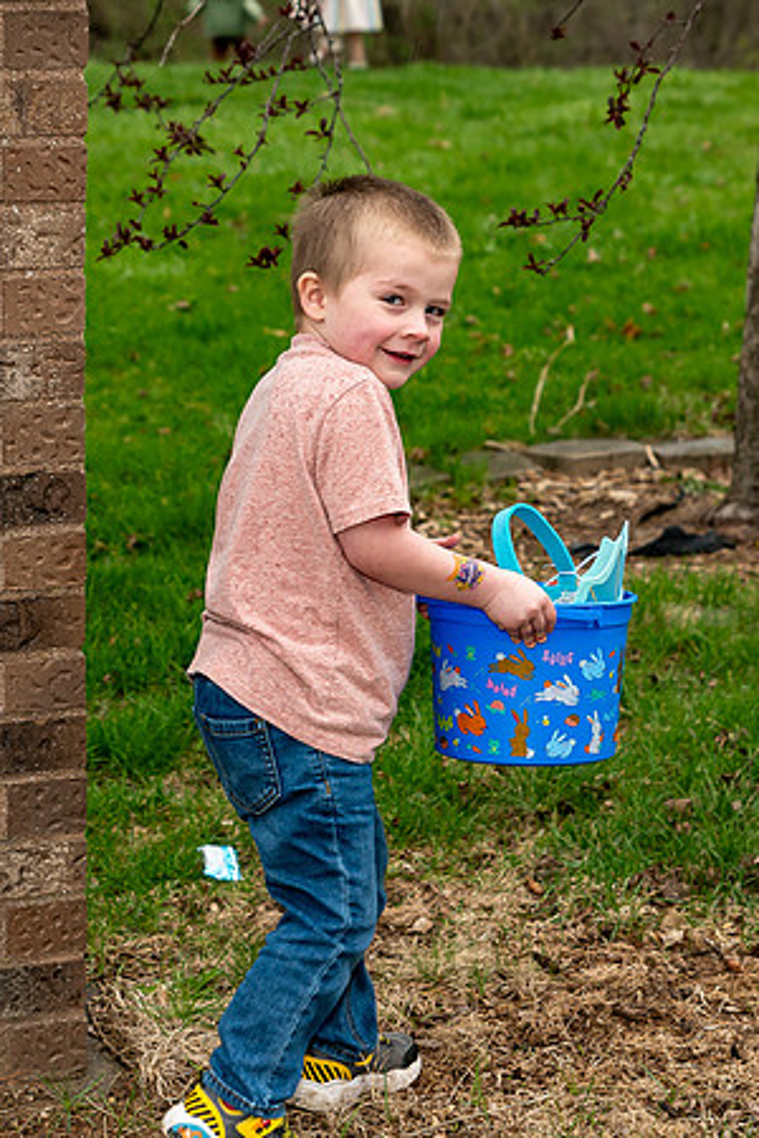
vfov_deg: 19.0
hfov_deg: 12.7
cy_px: 559
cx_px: 371
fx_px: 3410
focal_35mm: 108
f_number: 4
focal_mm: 45
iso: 125
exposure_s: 1/200
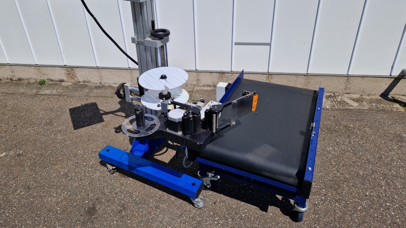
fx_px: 280
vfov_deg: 44.0
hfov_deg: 71.9
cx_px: 203
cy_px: 83
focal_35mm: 26
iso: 50
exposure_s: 1/4368
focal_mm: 5.4
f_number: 1.8
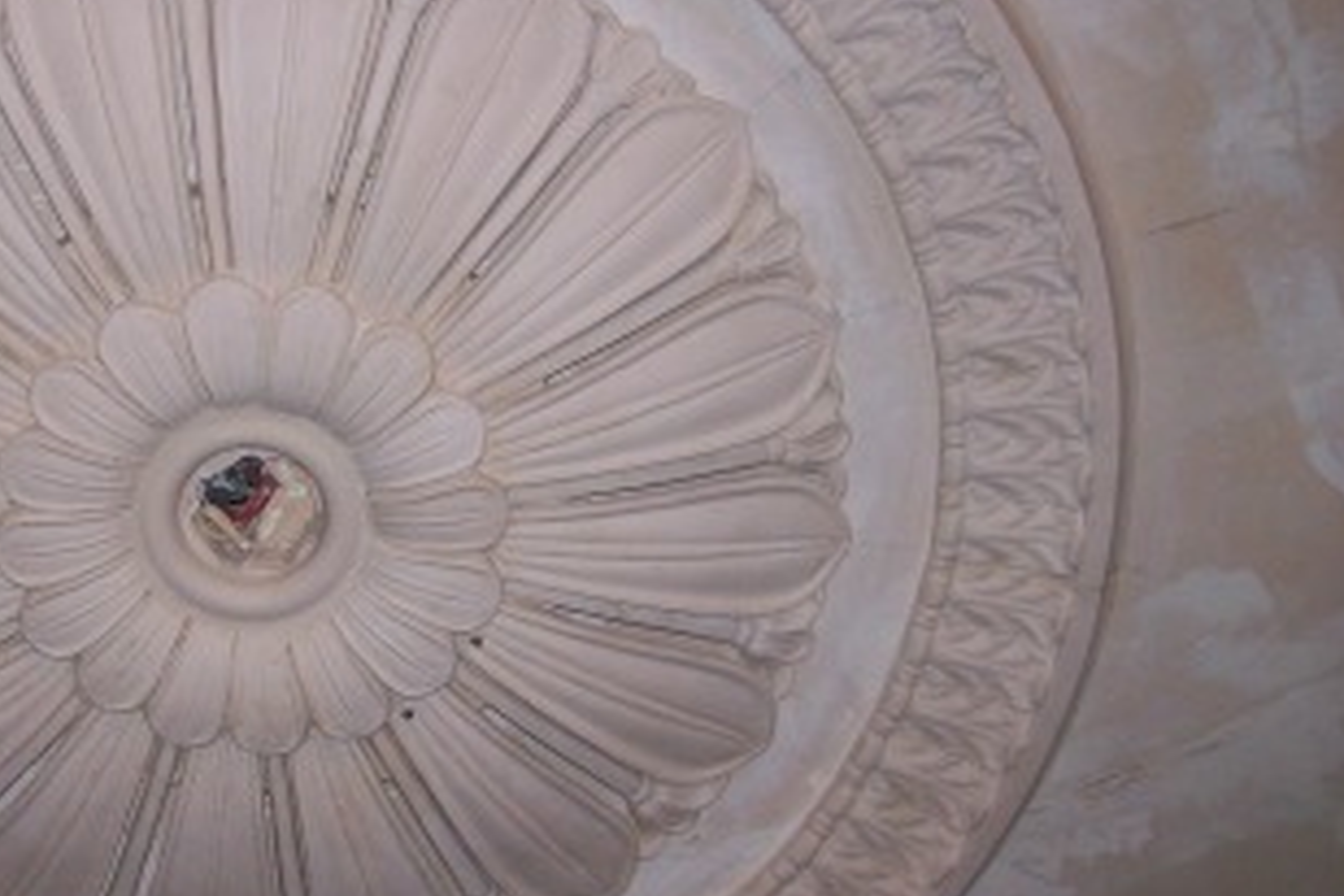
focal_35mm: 62
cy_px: 455
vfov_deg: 21.9
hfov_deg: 31.4
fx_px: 2314
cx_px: 244
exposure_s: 1/64
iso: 80
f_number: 2.7
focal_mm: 6
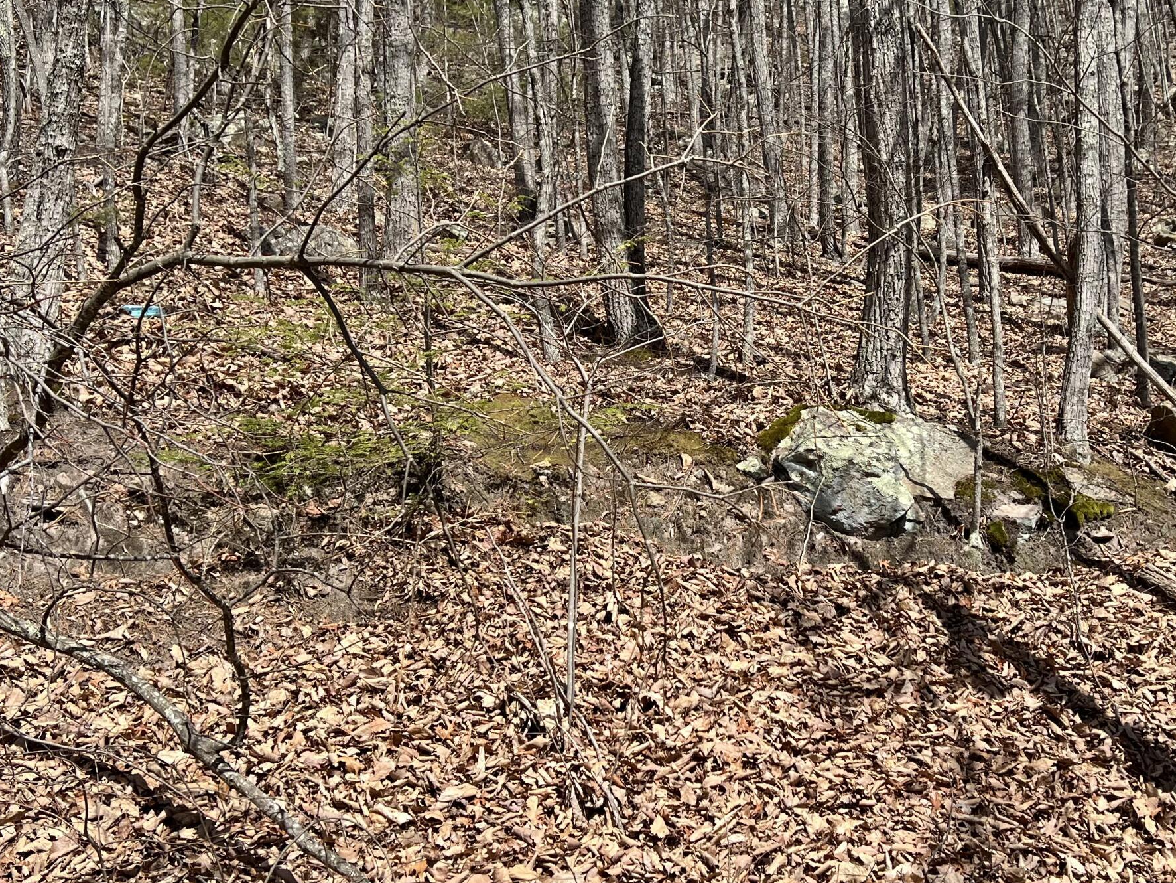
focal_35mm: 44
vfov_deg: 32.9
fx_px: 1495
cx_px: 692
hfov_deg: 42.8
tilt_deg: +14.4
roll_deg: +3.0
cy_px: 425
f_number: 1.5
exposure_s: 1/3460
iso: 50
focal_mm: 5.7
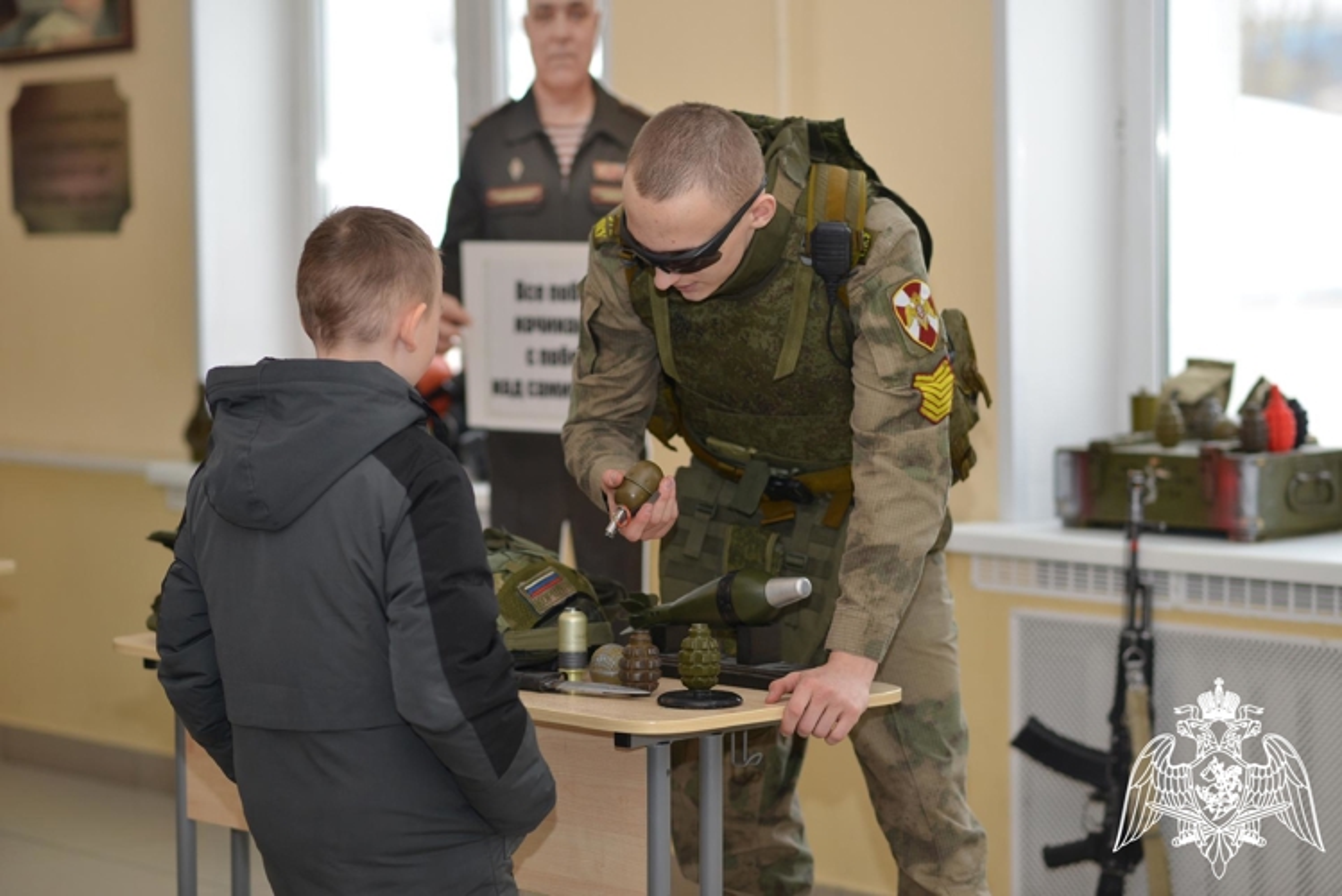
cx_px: 671
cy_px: 448
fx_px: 3170
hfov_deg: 23.9
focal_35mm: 85
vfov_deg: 16.1
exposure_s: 1/250
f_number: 2.2
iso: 320
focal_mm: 85
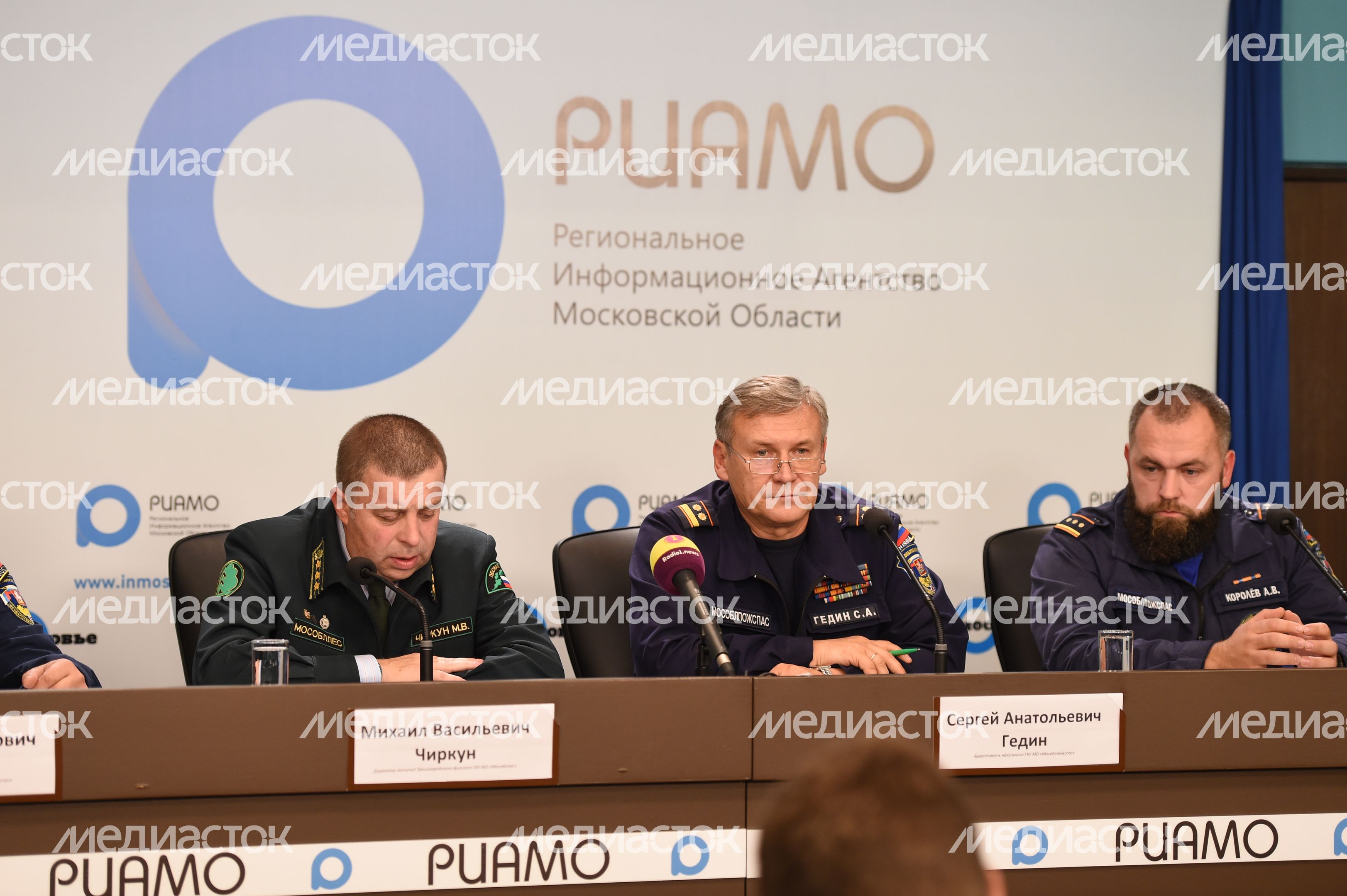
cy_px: 448
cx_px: 674
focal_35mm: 100
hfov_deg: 20.4
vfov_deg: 13.7
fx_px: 3740
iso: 1600
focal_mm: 100
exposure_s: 1/250
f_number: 3.5
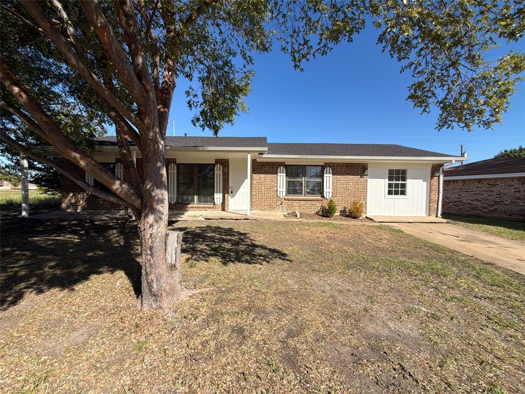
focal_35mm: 14
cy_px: 197
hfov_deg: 102.1
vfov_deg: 85.7
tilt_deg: -2.1
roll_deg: -0.6
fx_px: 212
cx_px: 262
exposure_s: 1/770
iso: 25
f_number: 2.2
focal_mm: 2.22
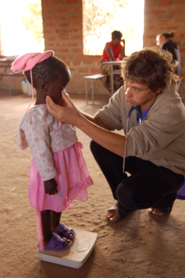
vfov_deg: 50.1
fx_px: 298
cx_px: 100
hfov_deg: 34.5
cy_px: 147
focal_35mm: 39
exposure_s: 1/25
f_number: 4.5
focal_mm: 23
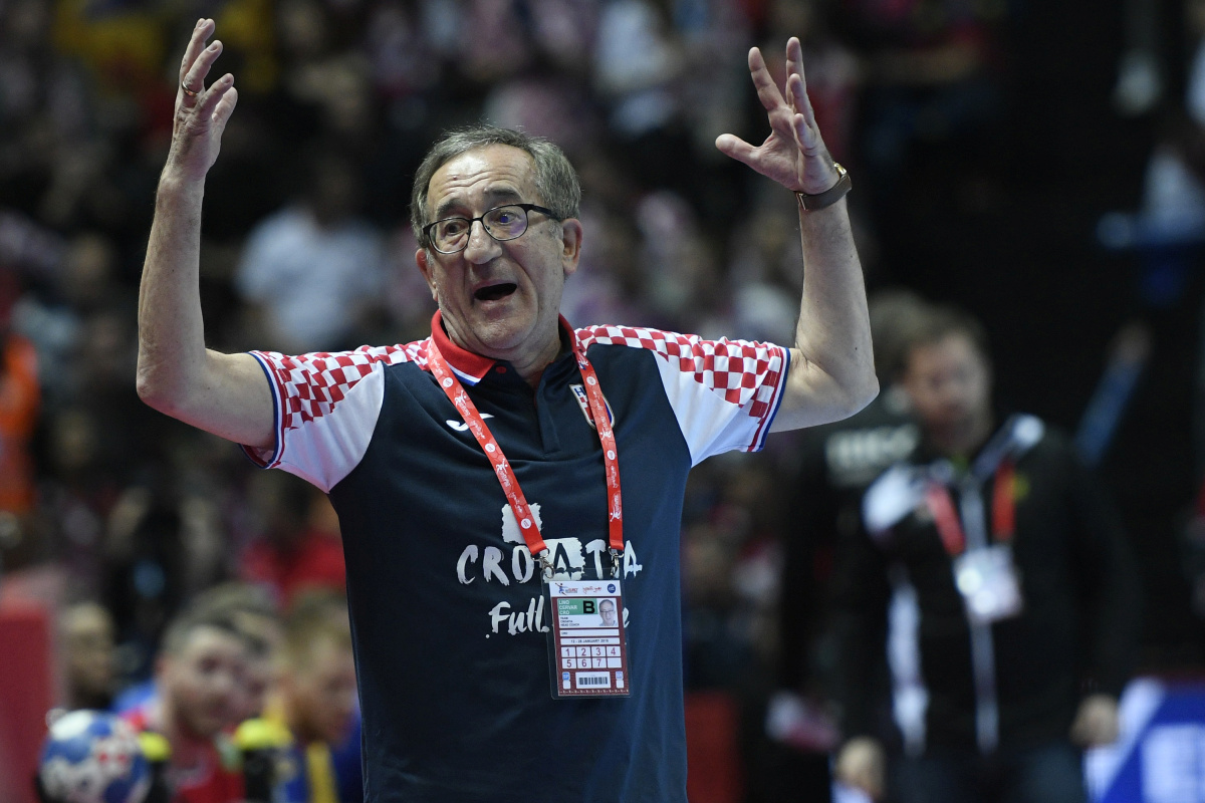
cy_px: 402
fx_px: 9539
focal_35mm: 285
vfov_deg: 4.8
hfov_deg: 7.2
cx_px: 602
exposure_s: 1/1600
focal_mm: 190
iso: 2000
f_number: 2.8
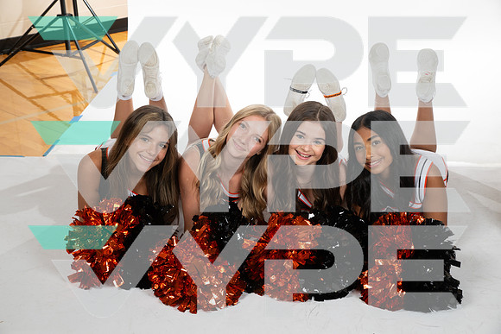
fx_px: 766
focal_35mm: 55
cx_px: 250
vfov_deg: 24.6
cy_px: 167
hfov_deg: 36.2
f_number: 8
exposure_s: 1/320
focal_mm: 55
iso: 800
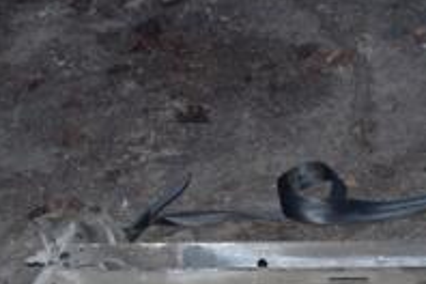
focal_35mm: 96
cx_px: 415
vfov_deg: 14.0
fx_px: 1130
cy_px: 308
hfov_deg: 20.7
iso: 800
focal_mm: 21
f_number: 5
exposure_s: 1/60
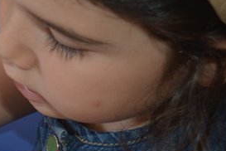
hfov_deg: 11.6
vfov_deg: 8.3
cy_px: 103
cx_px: -167
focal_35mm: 165
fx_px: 1036
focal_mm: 22
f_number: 4
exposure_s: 1/60
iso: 400
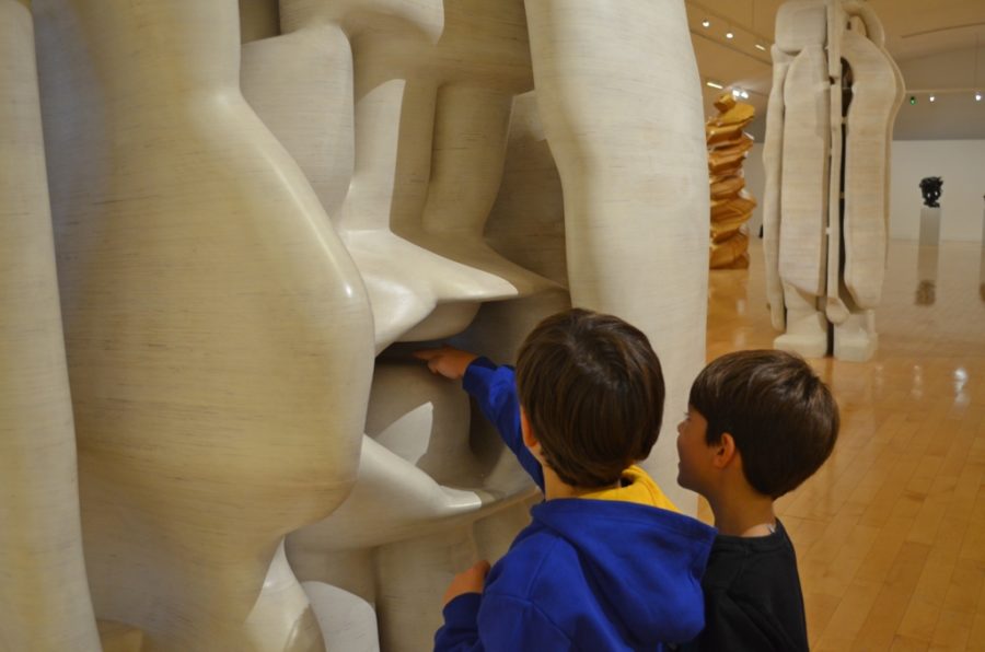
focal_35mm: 36
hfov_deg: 53.2
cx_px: 492
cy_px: 326
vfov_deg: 36.7
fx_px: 983
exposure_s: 1/50
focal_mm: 24
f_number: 4
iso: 800
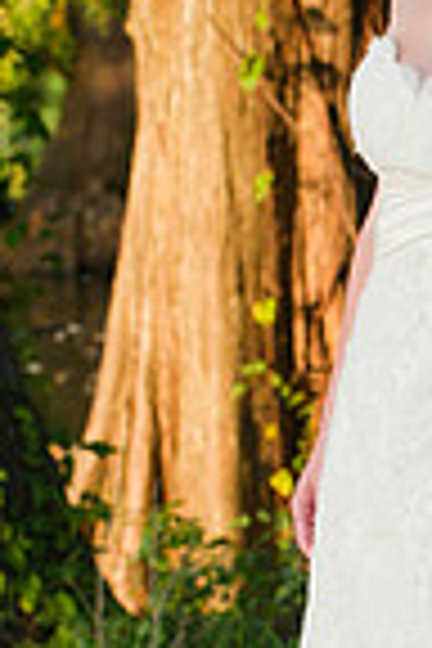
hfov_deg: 4.0
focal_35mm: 344
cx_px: 574
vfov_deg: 6.0
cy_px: 482
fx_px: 6192
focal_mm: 110
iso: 400
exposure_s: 1/125
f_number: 5.6
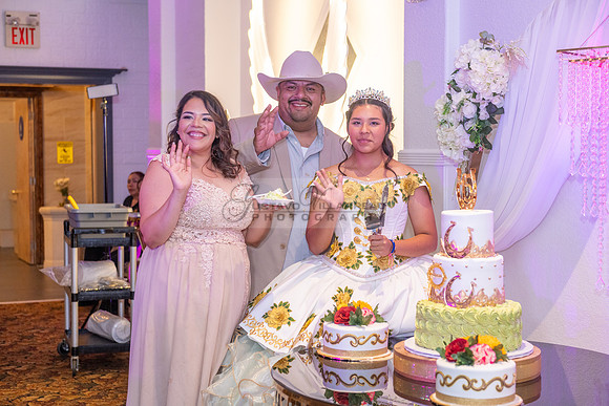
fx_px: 1049
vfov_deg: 21.9
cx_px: 304
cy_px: 203
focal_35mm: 62
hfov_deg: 32.4
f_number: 3.5
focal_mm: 62
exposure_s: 1/200
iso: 800
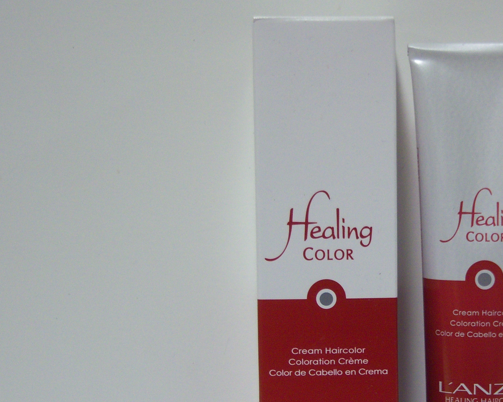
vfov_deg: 15.8
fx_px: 1444
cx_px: 379
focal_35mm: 97
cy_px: 304
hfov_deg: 19.6
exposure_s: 1/40
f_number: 3.4
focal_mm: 11.7
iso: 160
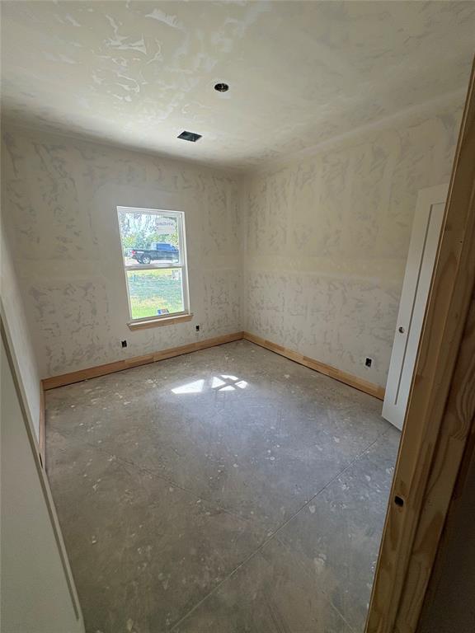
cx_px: 238
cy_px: 316
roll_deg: +0.4
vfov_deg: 102.1
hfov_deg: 85.7
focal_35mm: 14
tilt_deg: -14.9
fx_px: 256
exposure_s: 1/130
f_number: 2.2
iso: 80
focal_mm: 2.22
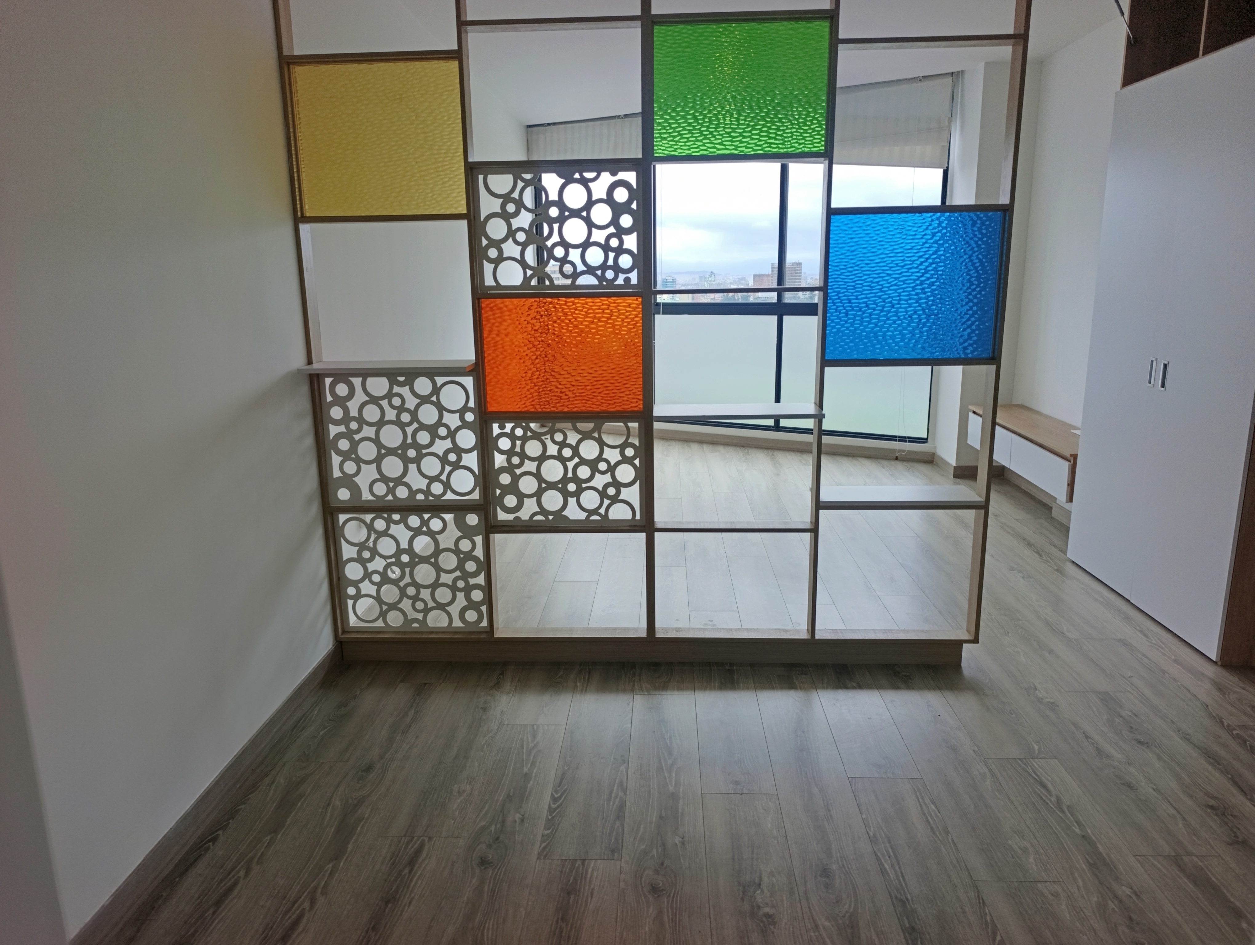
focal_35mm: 23
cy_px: 472
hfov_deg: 73.8
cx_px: 628
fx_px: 835
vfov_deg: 59.0
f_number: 1.6
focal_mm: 6.14
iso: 100
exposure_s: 1/120
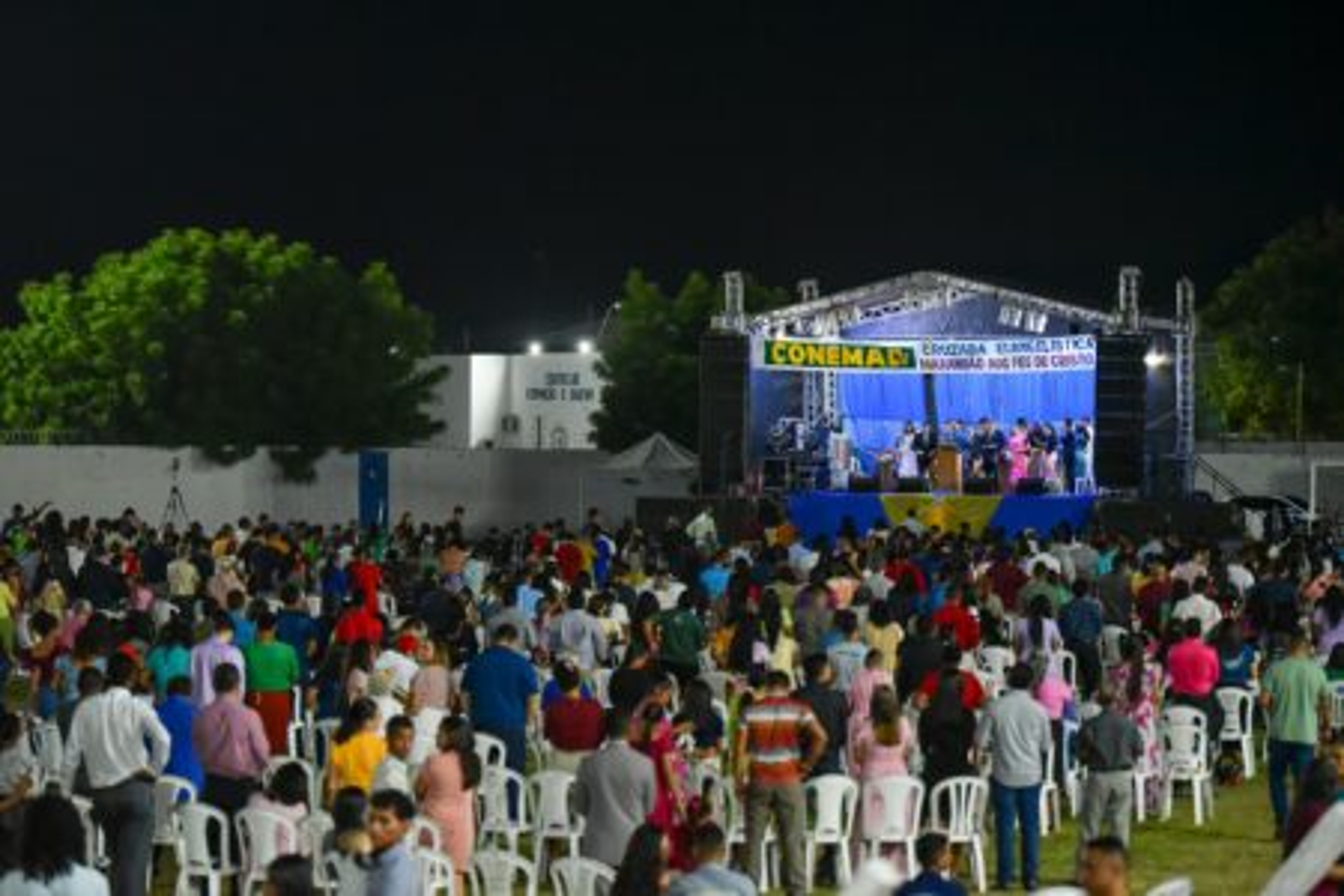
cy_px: 448
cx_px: 672
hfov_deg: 18.6
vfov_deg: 12.5
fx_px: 4106
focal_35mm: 110
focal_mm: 110
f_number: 2.8
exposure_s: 1/320
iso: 4000
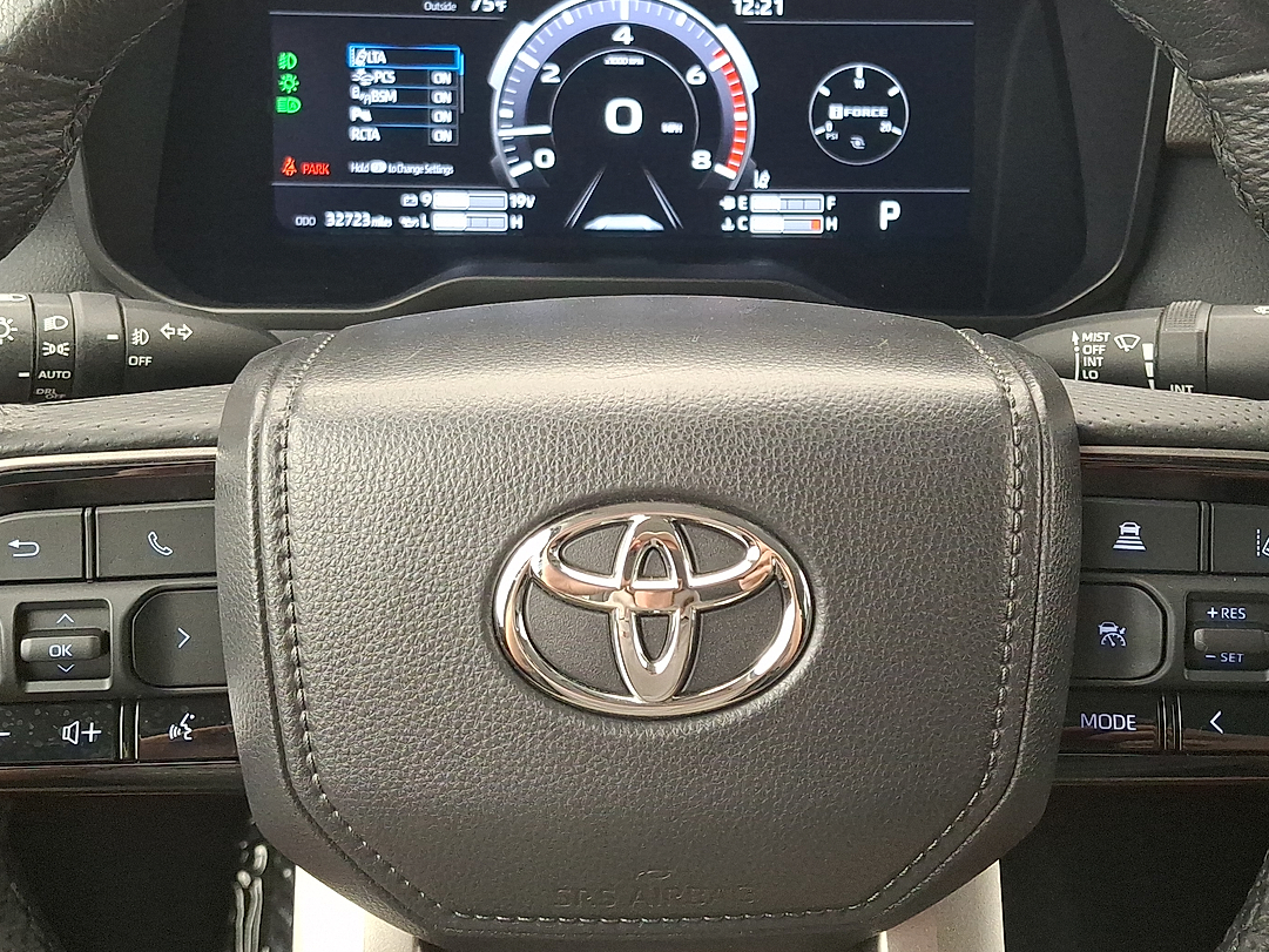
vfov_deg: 38.3
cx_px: 648
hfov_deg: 50.1
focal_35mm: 37
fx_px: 1357
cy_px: 335
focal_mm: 4.69
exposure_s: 1/40
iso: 257
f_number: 1.8
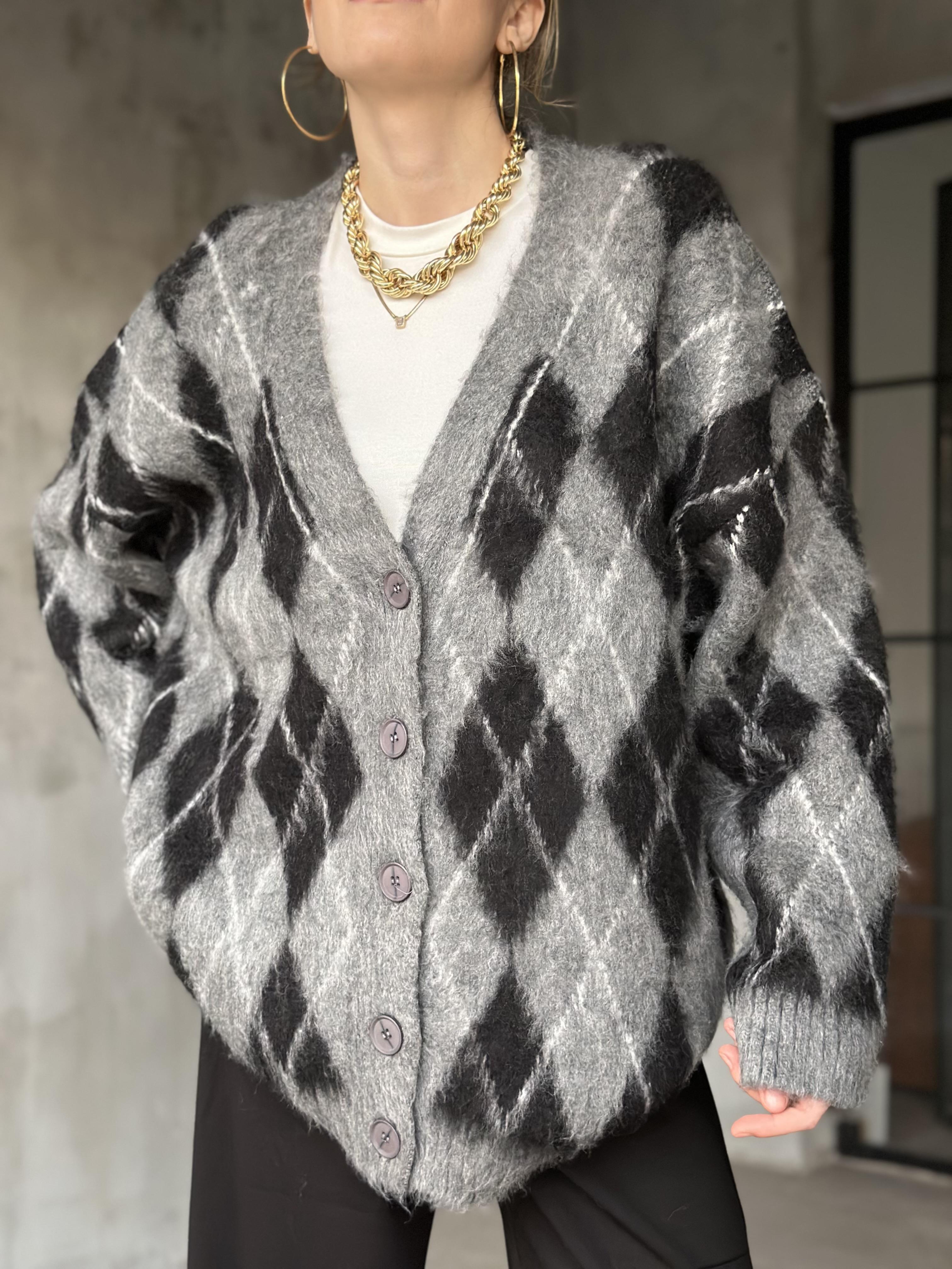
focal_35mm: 48
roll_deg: -0.3
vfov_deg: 39.7
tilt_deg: +1.3
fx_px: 1760
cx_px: 476
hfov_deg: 30.3
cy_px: 634
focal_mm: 6.86
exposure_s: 1/60
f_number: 1.78
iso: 320
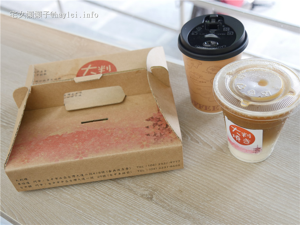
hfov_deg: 44.8
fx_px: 364
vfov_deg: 34.3
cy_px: 112
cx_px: 150
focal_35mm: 42
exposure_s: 1/60
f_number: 4
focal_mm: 21
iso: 400
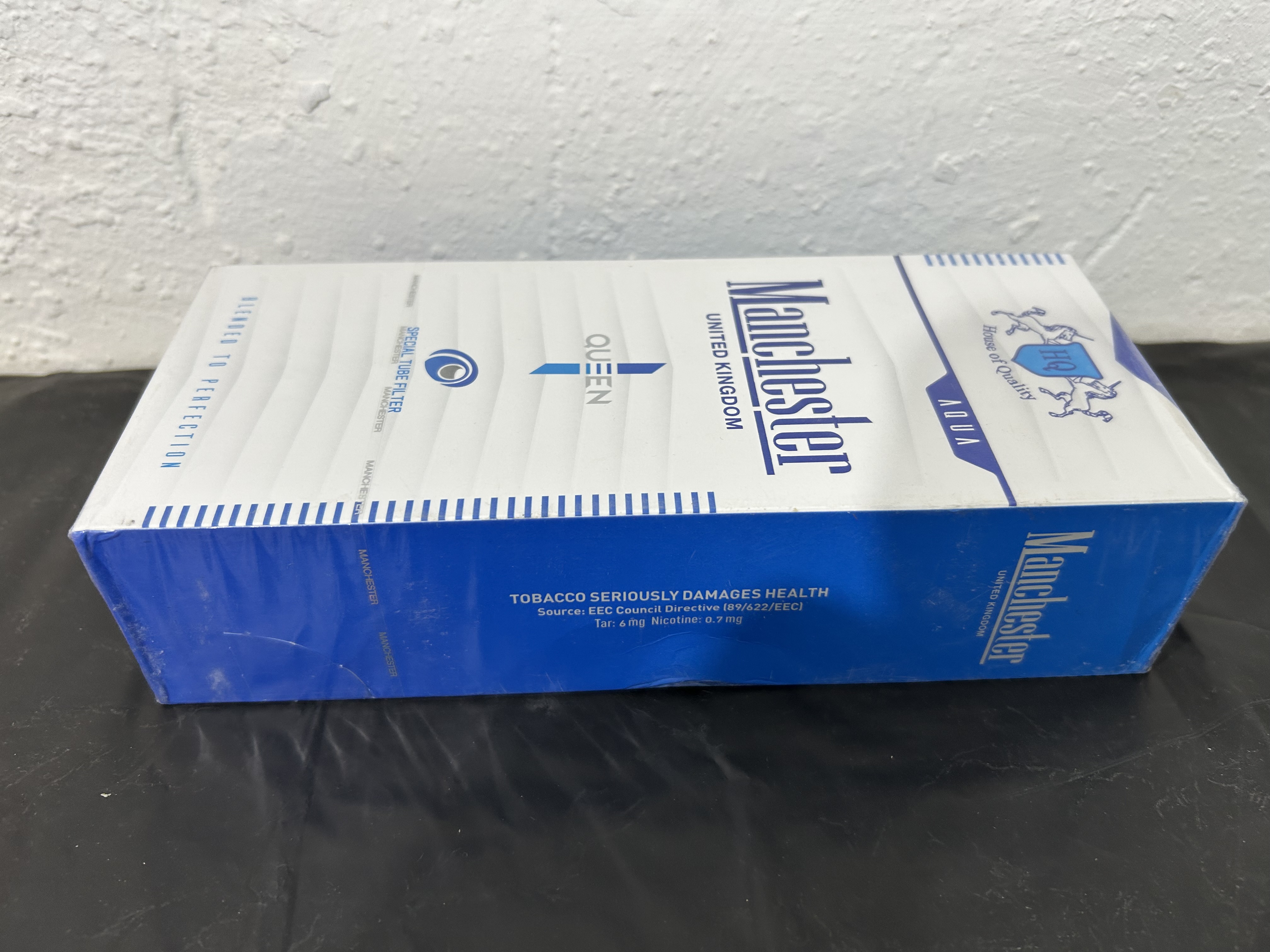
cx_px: 635
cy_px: 476
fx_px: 954
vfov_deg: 53.1
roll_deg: -0.3
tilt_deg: -38.8
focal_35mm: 26
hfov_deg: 67.3
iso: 80
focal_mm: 5.7
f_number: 1.5
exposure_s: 1/50
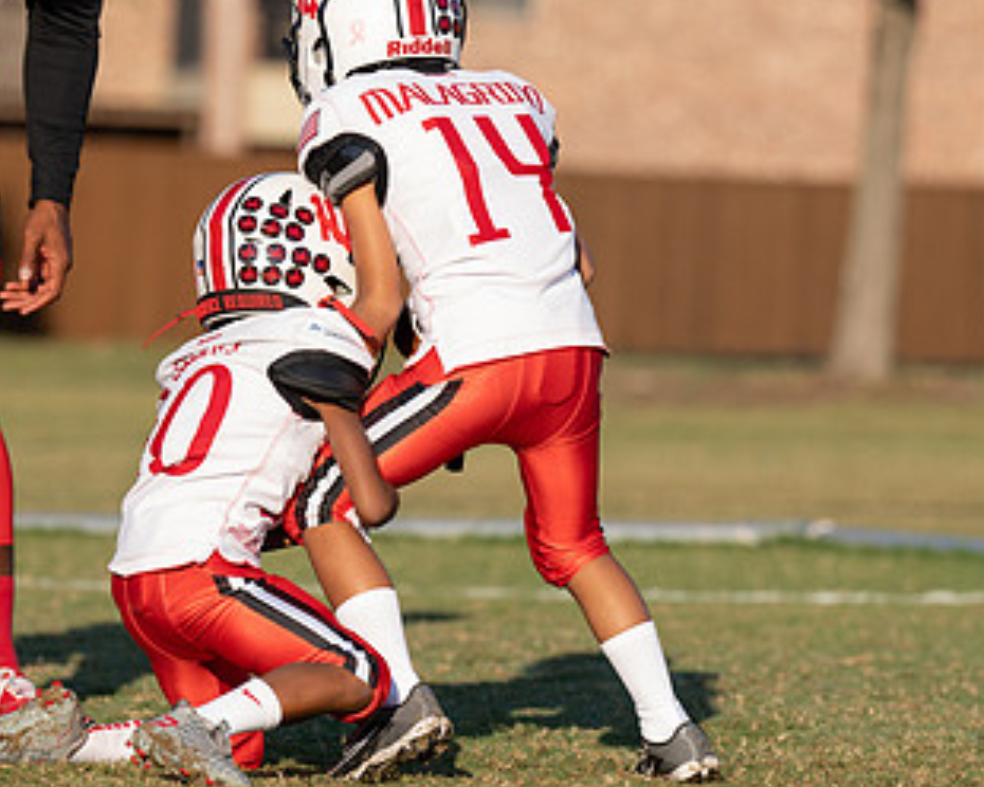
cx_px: 307
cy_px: 310
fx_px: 9407
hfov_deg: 6.0
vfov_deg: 4.8
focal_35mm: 323
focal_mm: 135
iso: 100
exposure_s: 1/1000
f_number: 2.8
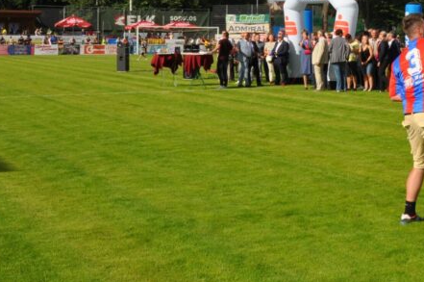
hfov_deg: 26.6
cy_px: 21
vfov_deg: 18.2
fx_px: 861
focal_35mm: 73
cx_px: 389
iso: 200
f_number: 14
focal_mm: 21
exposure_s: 1/200
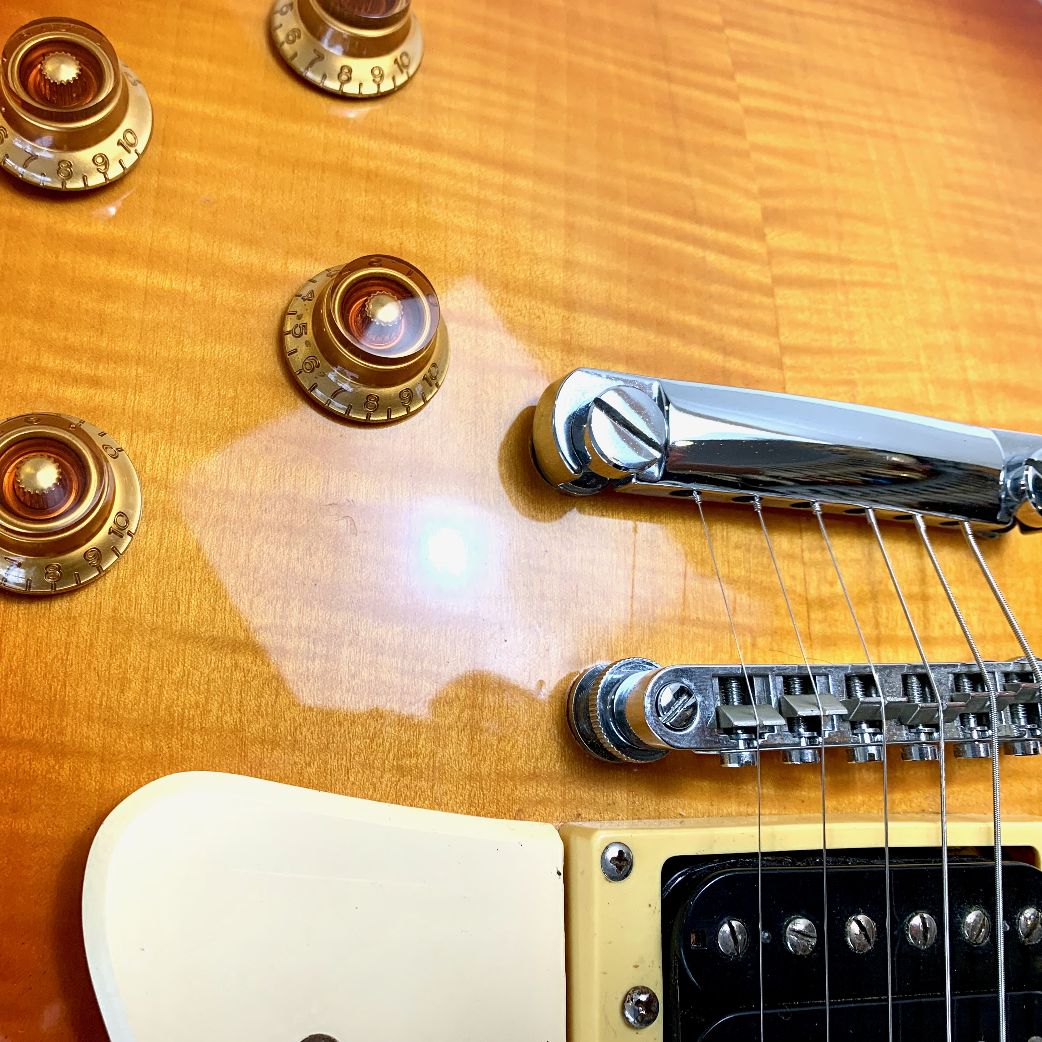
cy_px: 516
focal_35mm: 31
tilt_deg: -84.5
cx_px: 396
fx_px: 1056
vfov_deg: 52.5
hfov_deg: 52.0
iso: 64
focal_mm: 4.25
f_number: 1.8
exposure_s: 1/100
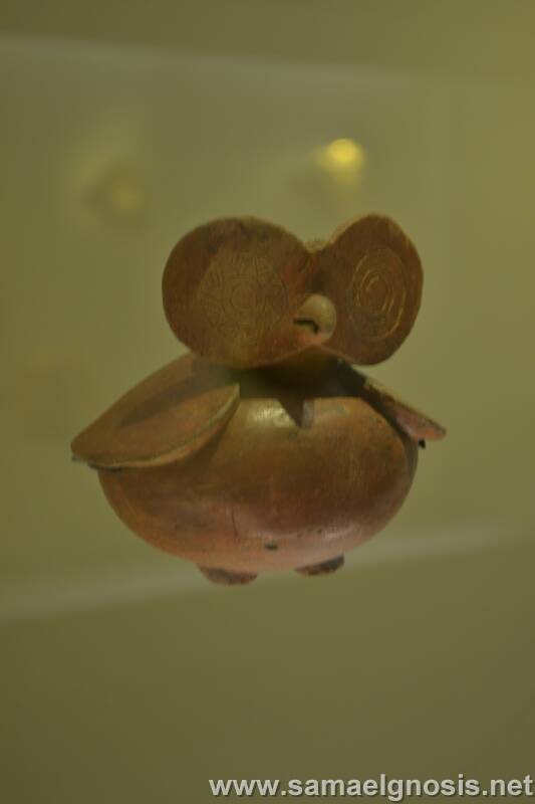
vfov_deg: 24.6
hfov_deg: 16.5
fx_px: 1840
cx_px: 268
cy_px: 402
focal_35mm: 82
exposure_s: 1/15
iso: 320
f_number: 5.6
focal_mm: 55
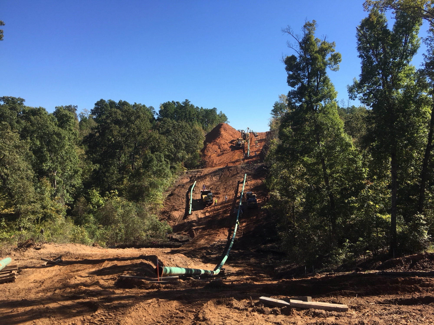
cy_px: 162
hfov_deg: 61.7
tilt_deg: -0.6
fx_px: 364
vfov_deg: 48.2
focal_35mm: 29
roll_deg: -0.3
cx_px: 217
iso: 25
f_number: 2.2
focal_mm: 4.15
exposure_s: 1/1148
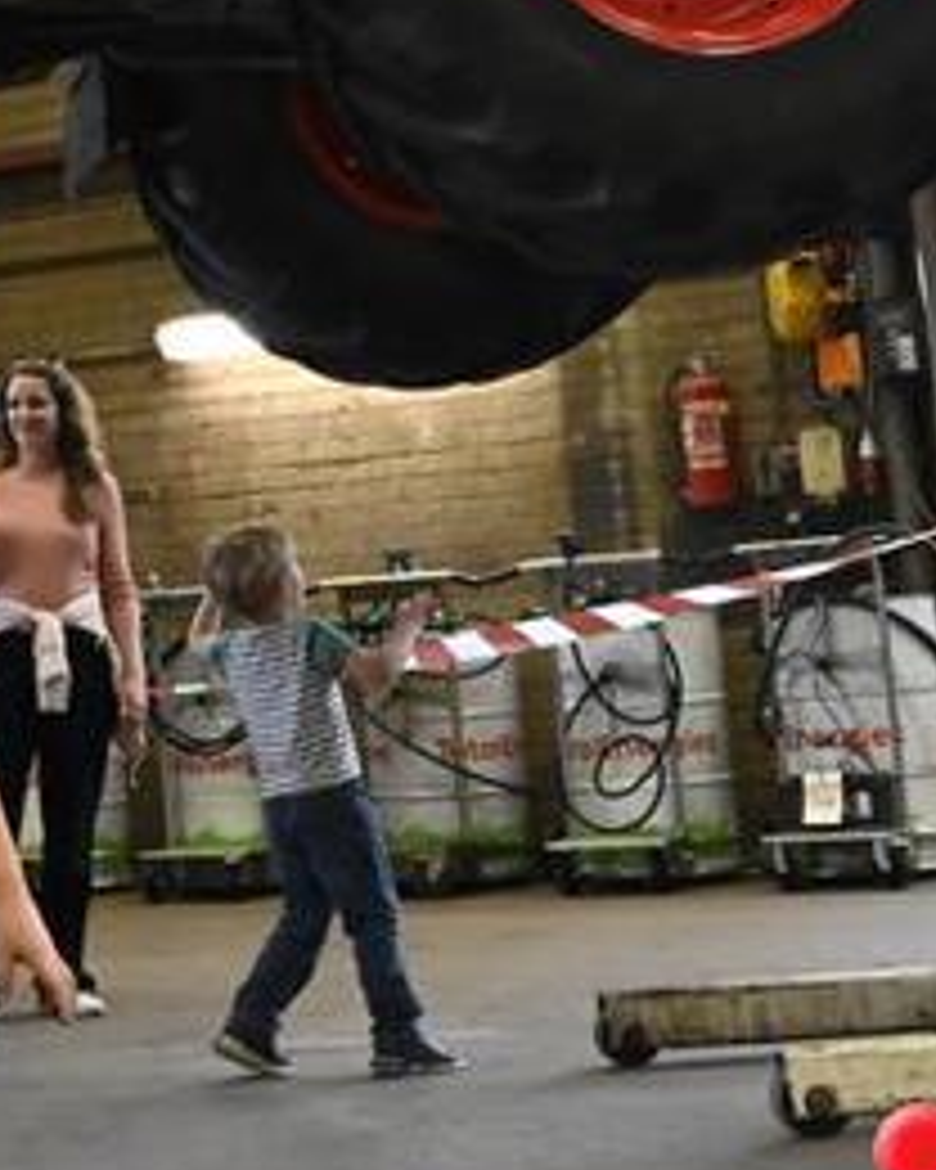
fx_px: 2978
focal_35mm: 86
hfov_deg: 16.8
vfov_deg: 21.7
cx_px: -279
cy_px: 124
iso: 8000
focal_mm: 24
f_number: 8
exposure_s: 1/250
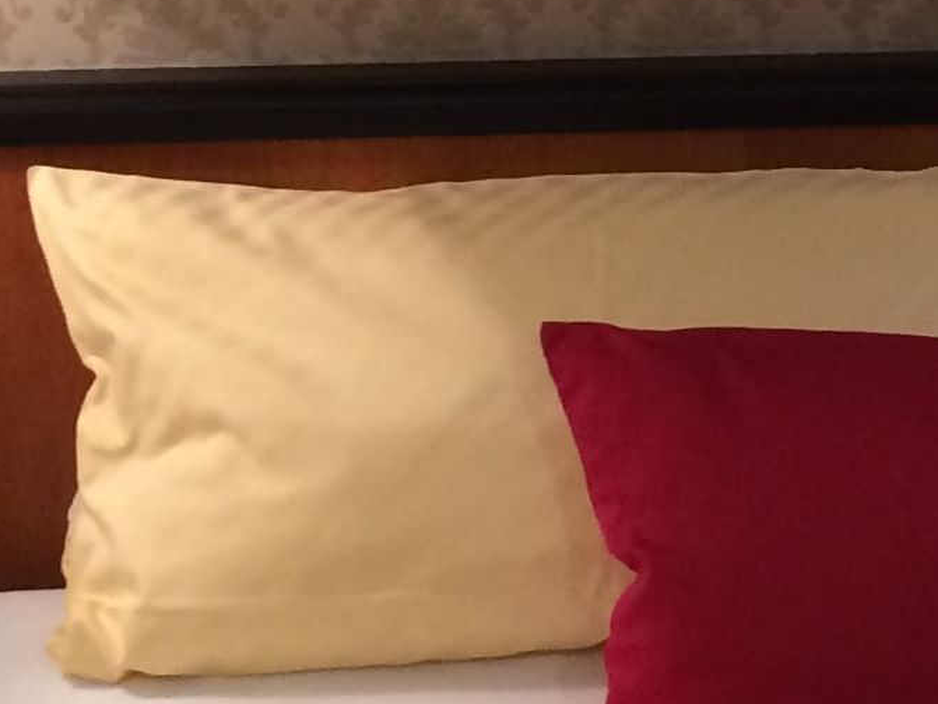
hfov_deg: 13.2
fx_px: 3955
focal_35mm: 146
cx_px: 1090
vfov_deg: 10.1
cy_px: 169
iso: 200
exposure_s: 1/33
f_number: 2.2
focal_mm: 4.12
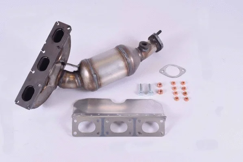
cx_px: 122
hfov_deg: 43.6
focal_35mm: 45
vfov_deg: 29.9
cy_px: 81
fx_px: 304
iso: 400
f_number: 16
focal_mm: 30
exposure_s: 1/60
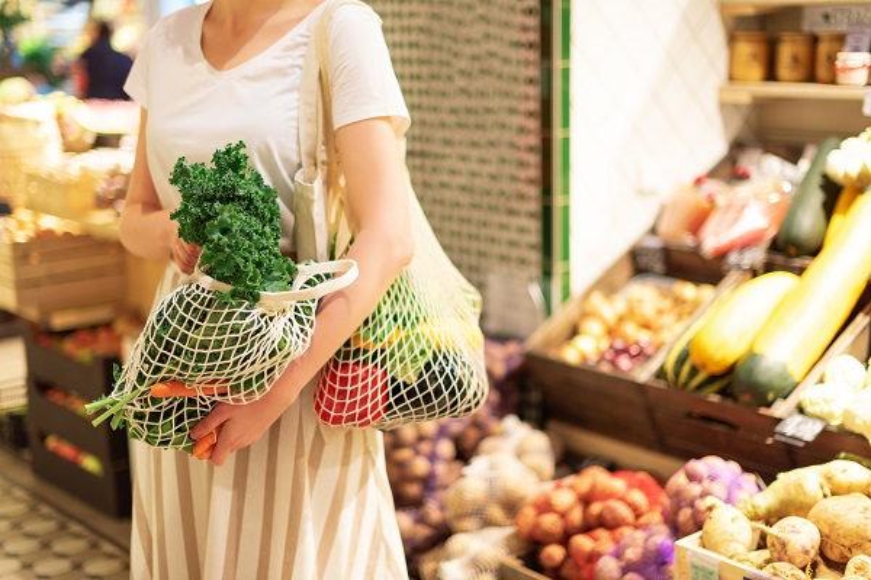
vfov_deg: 27.0
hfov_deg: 39.6
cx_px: 436
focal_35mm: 50
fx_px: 1210
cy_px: 290
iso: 400
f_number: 1.4
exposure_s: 1/200
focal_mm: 50
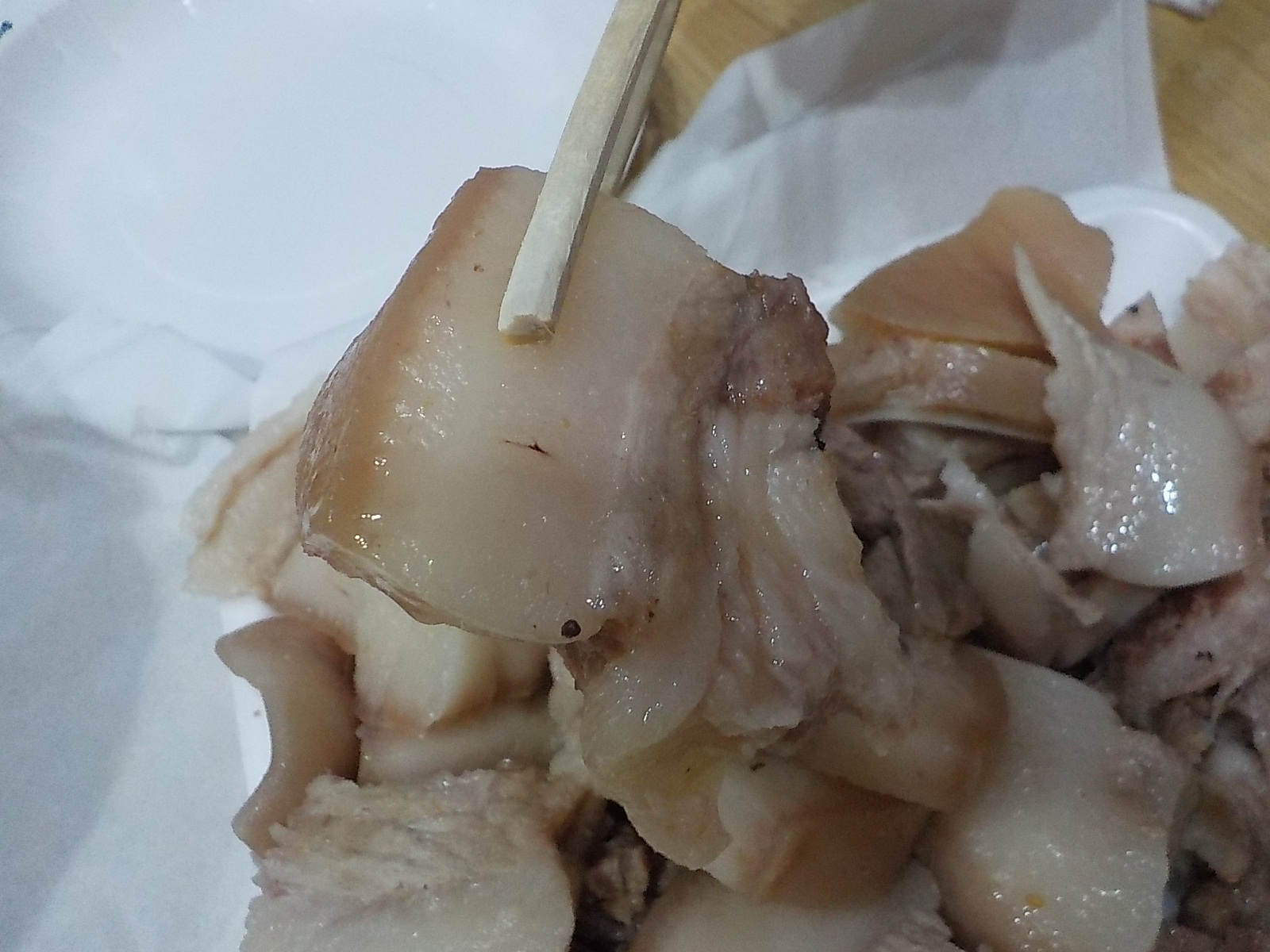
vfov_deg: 46.8
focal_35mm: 30
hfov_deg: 60.0
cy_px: 476
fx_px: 1101
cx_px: 635
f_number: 3.3
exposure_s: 1/50
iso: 800
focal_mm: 4.1
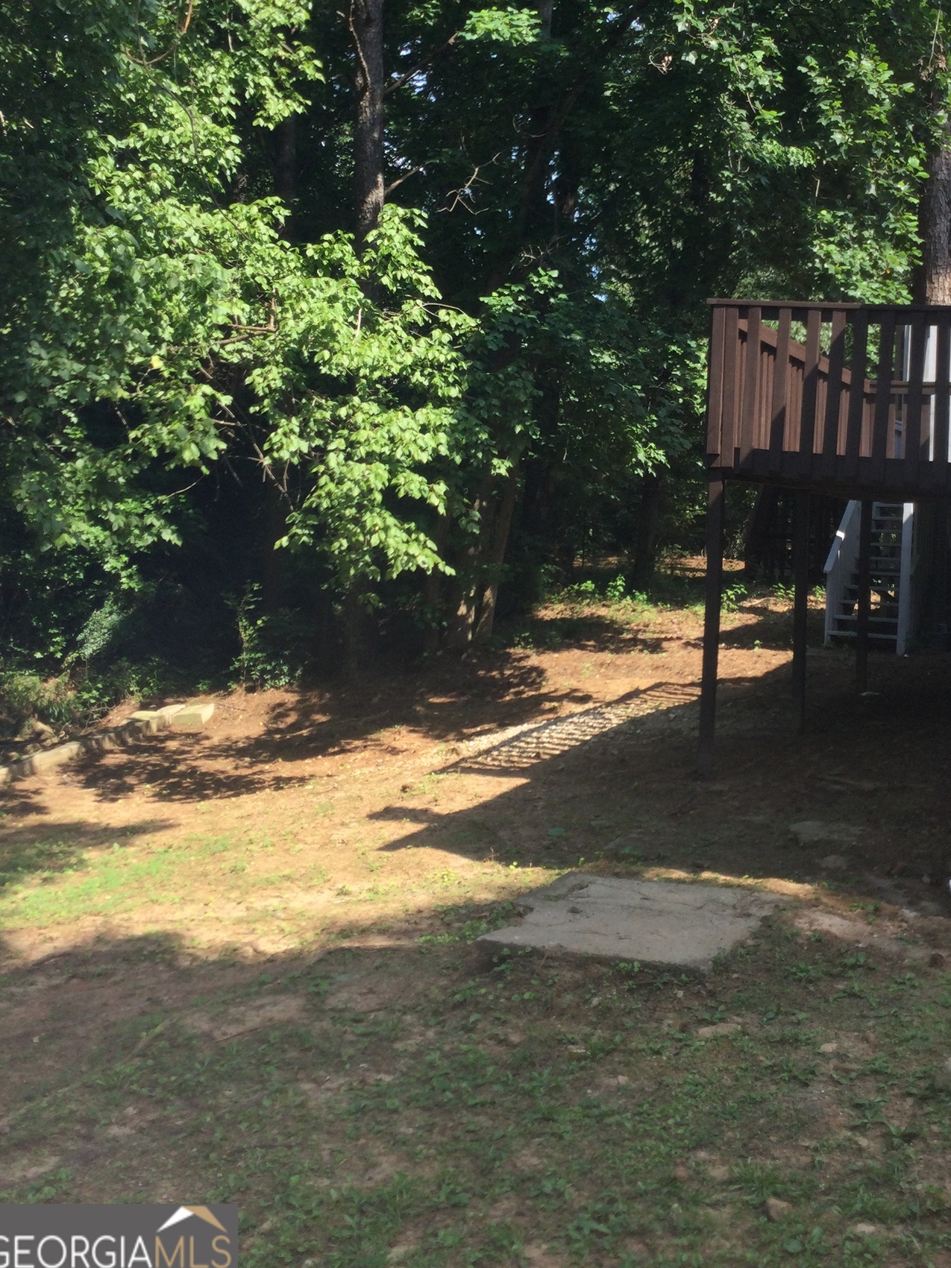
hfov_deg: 34.1
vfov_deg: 44.2
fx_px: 1539
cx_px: 625
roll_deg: -2.8
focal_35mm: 42
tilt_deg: +3.4
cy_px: 431
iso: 25
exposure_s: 1/409
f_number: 2.4
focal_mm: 3.3
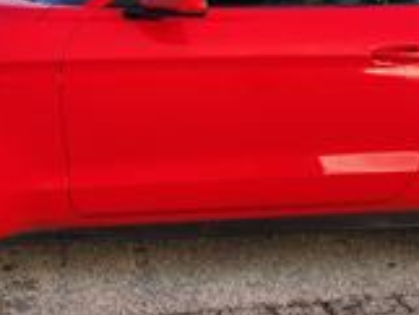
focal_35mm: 72
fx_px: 872
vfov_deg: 19.9
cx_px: 187
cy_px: 3
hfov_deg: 27.0
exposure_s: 1/180
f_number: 1.8
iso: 16
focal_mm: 6.4
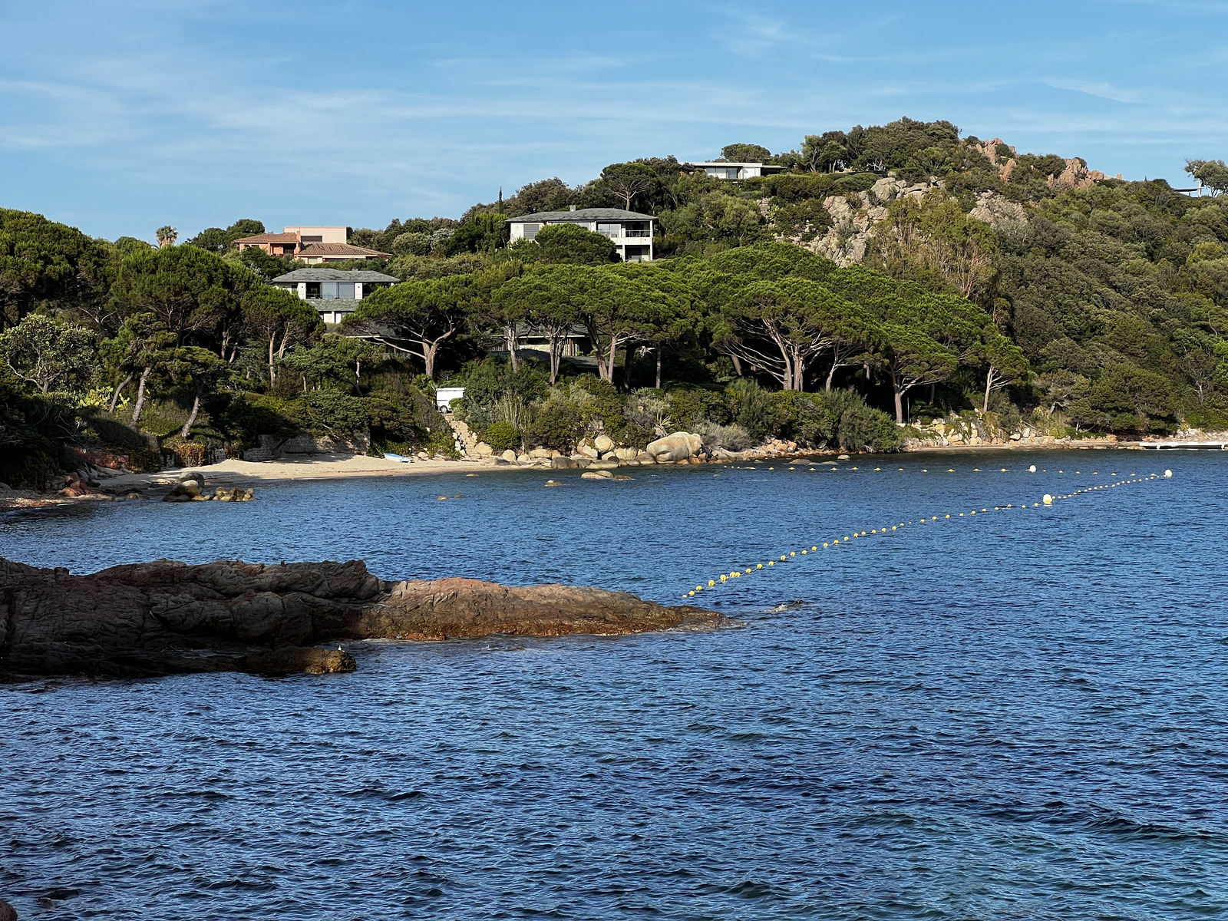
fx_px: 2732
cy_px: 460
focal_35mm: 77
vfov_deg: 19.1
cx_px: 614
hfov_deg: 25.3
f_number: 2.8
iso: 32
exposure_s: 1/490
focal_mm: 9
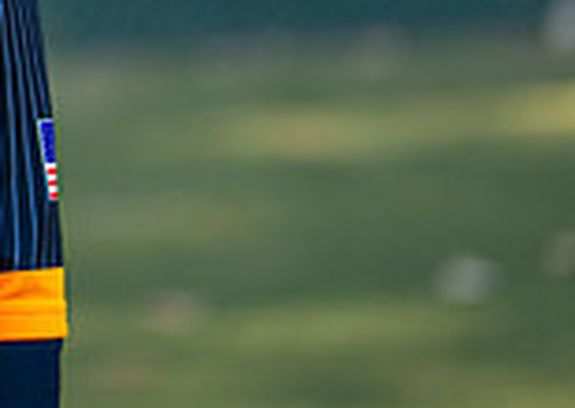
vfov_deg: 7.0
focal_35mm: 200
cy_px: -243
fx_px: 3259
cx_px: -315
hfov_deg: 9.8
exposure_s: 1/2000
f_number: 1.2
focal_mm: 50
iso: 125
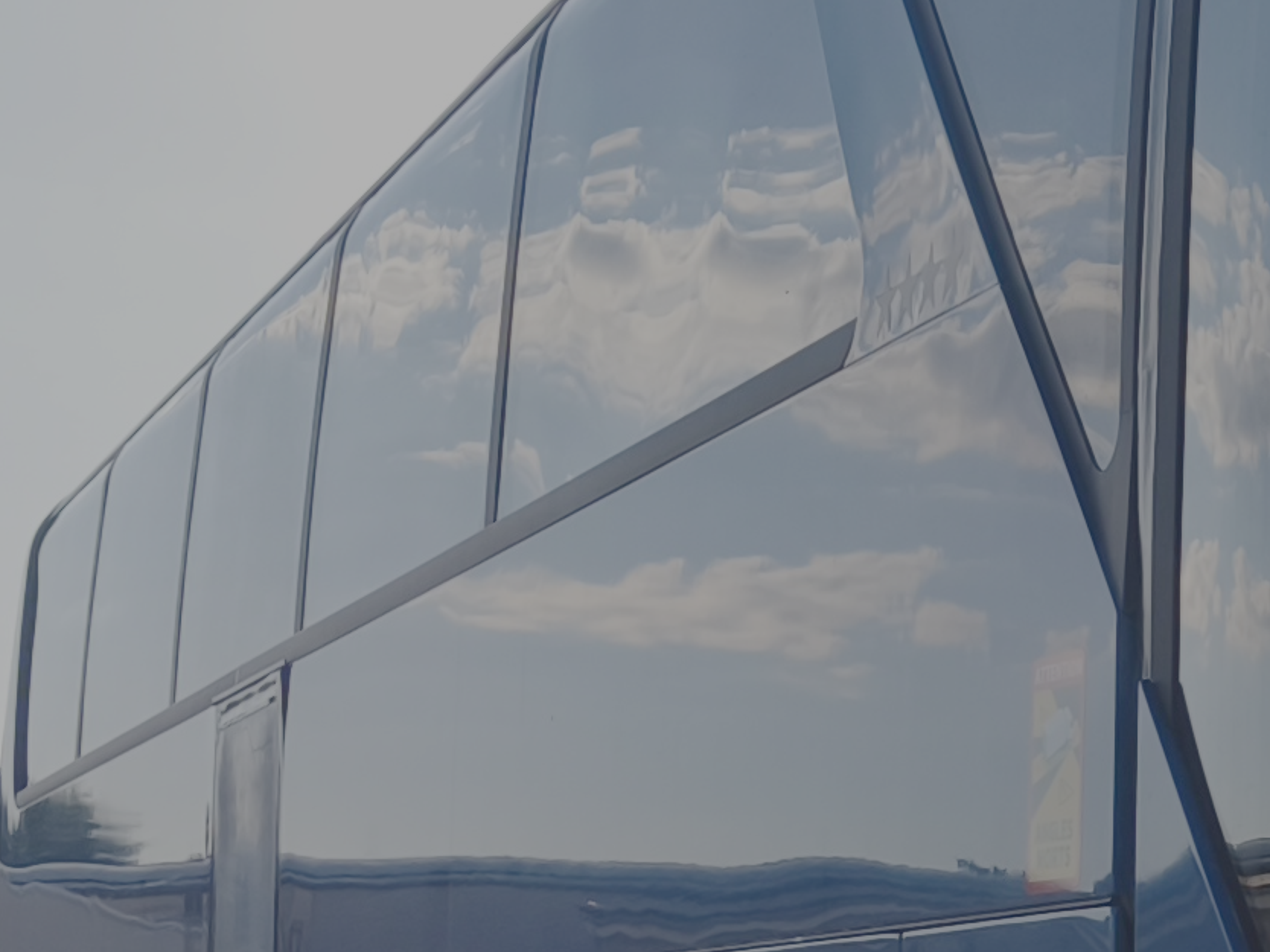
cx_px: 1564
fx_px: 4145
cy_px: 859
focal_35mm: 113
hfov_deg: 16.6
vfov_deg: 13.0
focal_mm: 5.35
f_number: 1.7
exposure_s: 1/2937
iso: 80
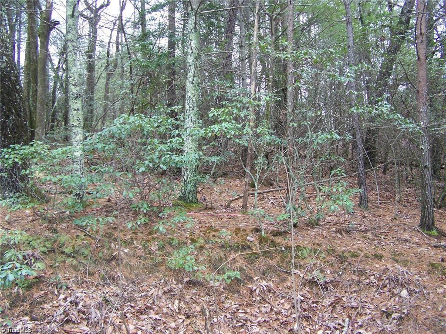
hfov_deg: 49.0
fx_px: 490
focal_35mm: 38
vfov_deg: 37.7
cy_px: 167
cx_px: 223
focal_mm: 6.3
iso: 160
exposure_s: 1/125
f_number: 2.8
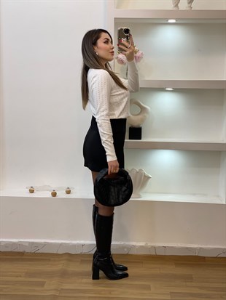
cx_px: 113
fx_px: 452
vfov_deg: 36.8
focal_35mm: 52
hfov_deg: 28.0
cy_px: 150
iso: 64
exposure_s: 1/100
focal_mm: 6
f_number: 2
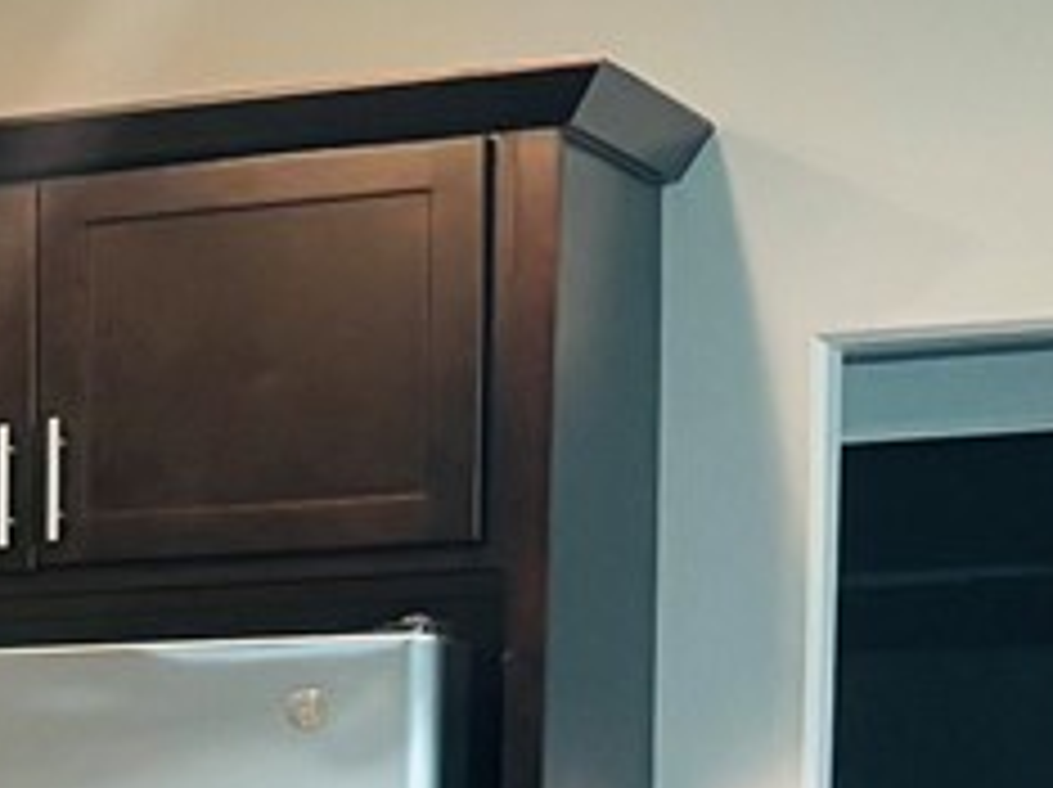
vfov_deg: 8.1
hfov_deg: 9.1
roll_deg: +1.1
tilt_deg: -5.0
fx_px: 5409
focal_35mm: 178
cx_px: -2074
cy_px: 1364
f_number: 1.6
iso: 250
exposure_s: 1/60
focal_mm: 5.96
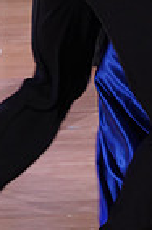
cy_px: -117
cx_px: 230
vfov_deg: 4.8
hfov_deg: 3.2
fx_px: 2737
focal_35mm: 430
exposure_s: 1/160
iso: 1600
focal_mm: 105
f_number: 5.6
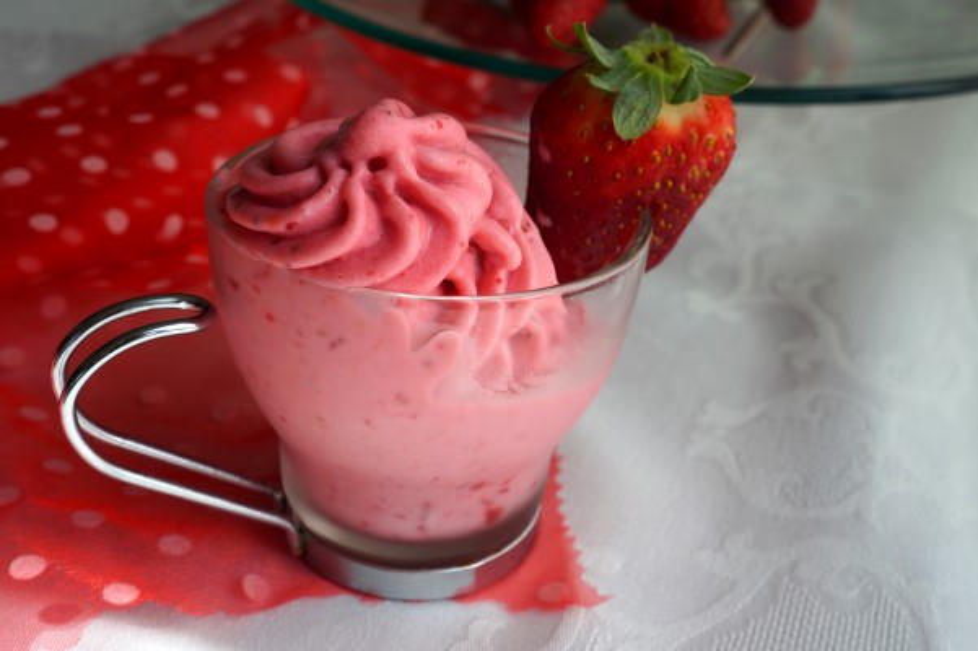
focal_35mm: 42
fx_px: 1140
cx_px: 489
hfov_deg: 46.4
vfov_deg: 31.9
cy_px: 326
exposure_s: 1/100
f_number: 9
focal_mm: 28
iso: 100
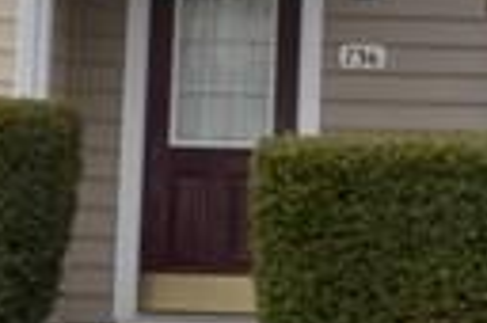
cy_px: -215
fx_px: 1824
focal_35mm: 135
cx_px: 399
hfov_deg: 15.1
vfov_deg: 9.7
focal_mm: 18
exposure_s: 1/200
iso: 100
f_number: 5
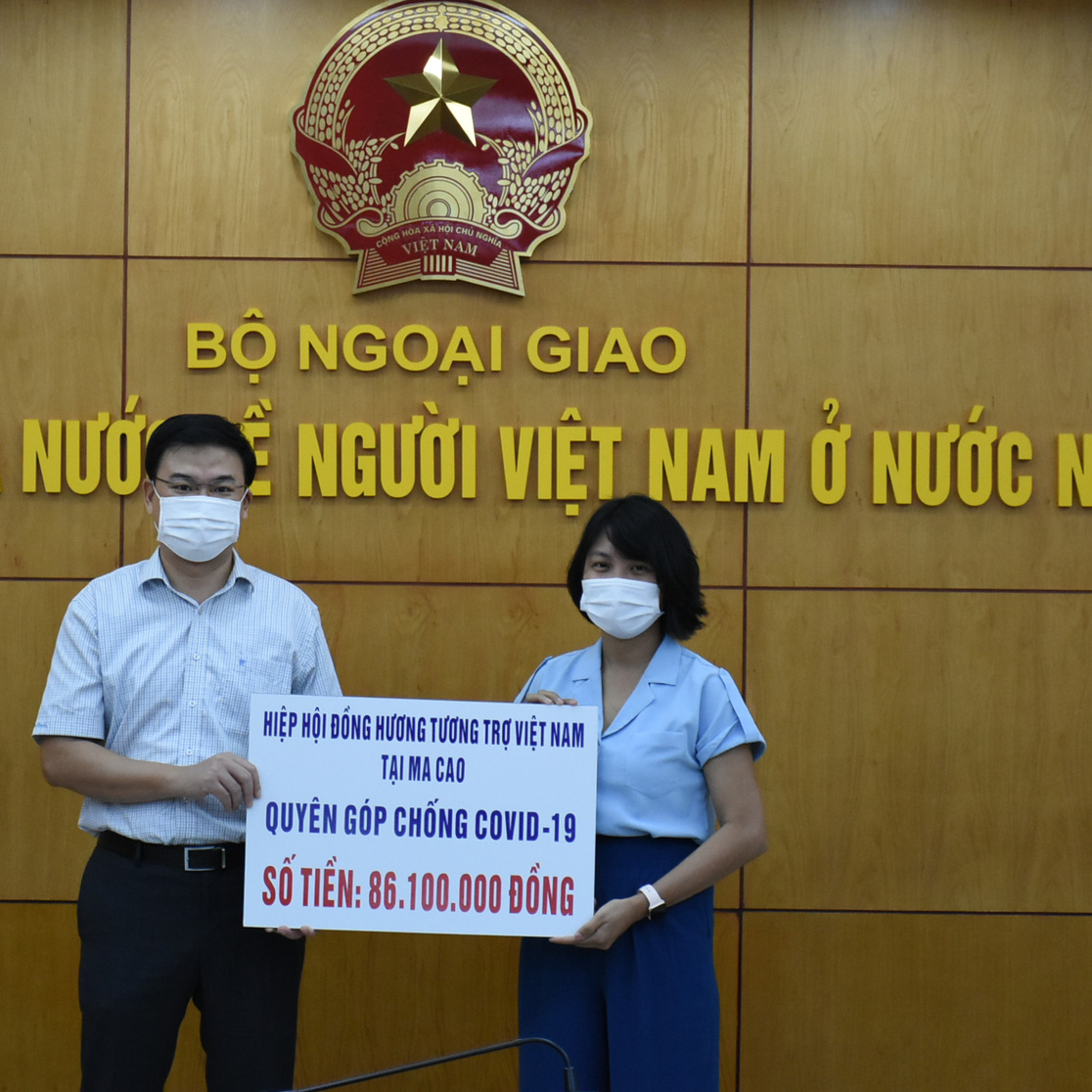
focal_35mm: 128
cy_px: 562
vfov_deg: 13.6
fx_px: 4568
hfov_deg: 13.6
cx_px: 385
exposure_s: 1/125
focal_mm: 56
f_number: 4.8
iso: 2000
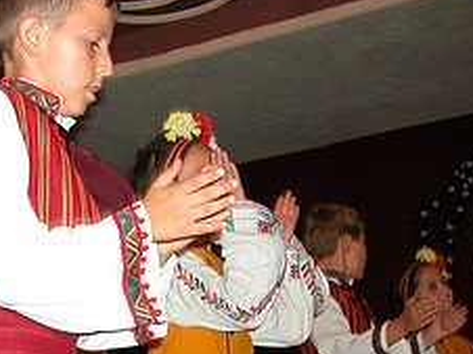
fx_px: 983
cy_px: 332
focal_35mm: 72
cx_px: 88
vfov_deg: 19.9
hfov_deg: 26.5
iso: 125
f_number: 2.8
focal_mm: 7.1
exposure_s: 1/60
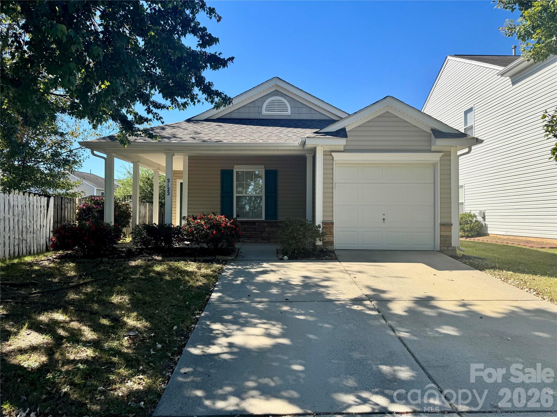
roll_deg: -0.3
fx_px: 386
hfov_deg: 71.6
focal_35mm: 24
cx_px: 278
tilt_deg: +1.6
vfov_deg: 56.8
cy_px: 208
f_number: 1.78
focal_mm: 6.76
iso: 80
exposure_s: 1/2105
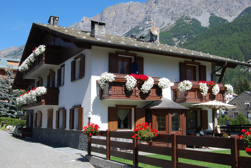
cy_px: 84
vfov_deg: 32.0
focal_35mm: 42
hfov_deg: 46.3
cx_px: 126
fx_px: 293
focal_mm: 28
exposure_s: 1/200
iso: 200
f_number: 10
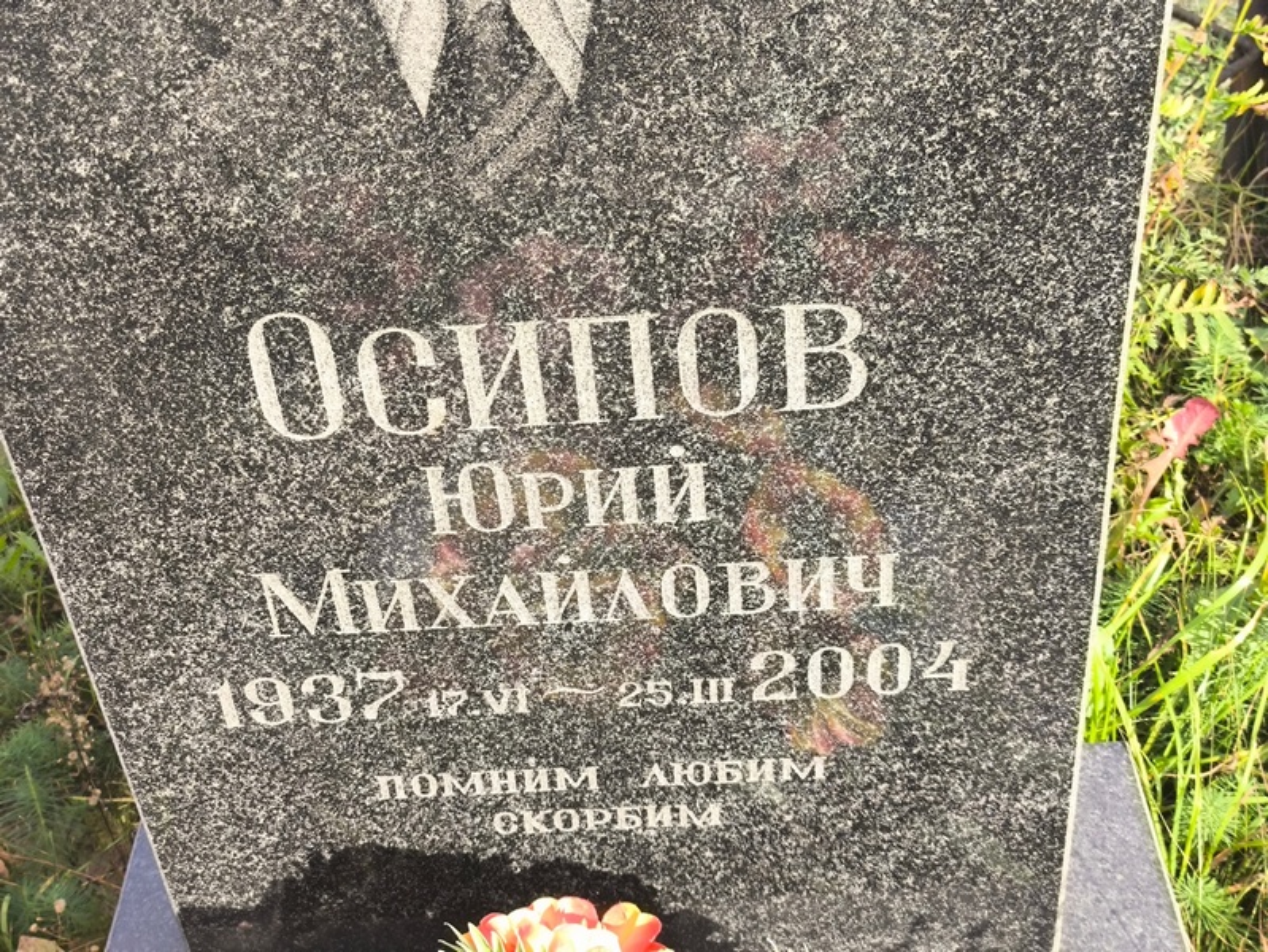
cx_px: 634
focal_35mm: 50
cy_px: 476
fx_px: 1832
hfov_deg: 38.2
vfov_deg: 29.1
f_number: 1.7
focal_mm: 4.71
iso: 50
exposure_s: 1/251
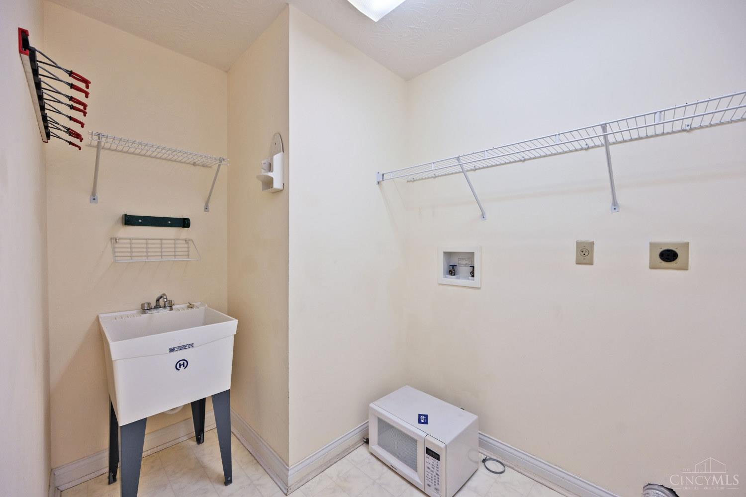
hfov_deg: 104.3
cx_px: 373
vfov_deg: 81.2
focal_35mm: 14
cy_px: 248
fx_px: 290
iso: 200
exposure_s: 1/100
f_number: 5
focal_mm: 14
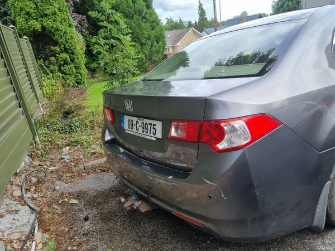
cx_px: 168
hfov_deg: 67.3
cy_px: 126
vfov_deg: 53.1
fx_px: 252
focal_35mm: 26
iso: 50
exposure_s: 1/744
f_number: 1.8
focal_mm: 5.4
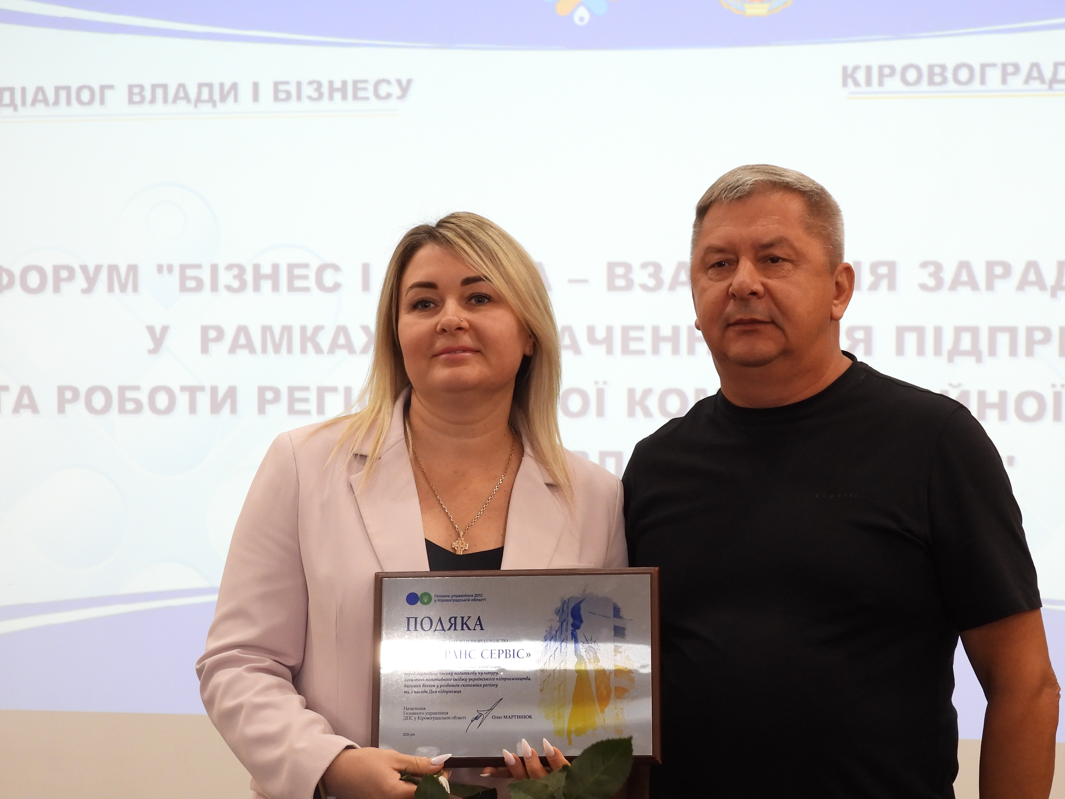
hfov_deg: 27.7
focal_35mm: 70
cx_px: 609
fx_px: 2153
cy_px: 466
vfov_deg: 21.0
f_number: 3.5
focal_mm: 9.8
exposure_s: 1/30
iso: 200
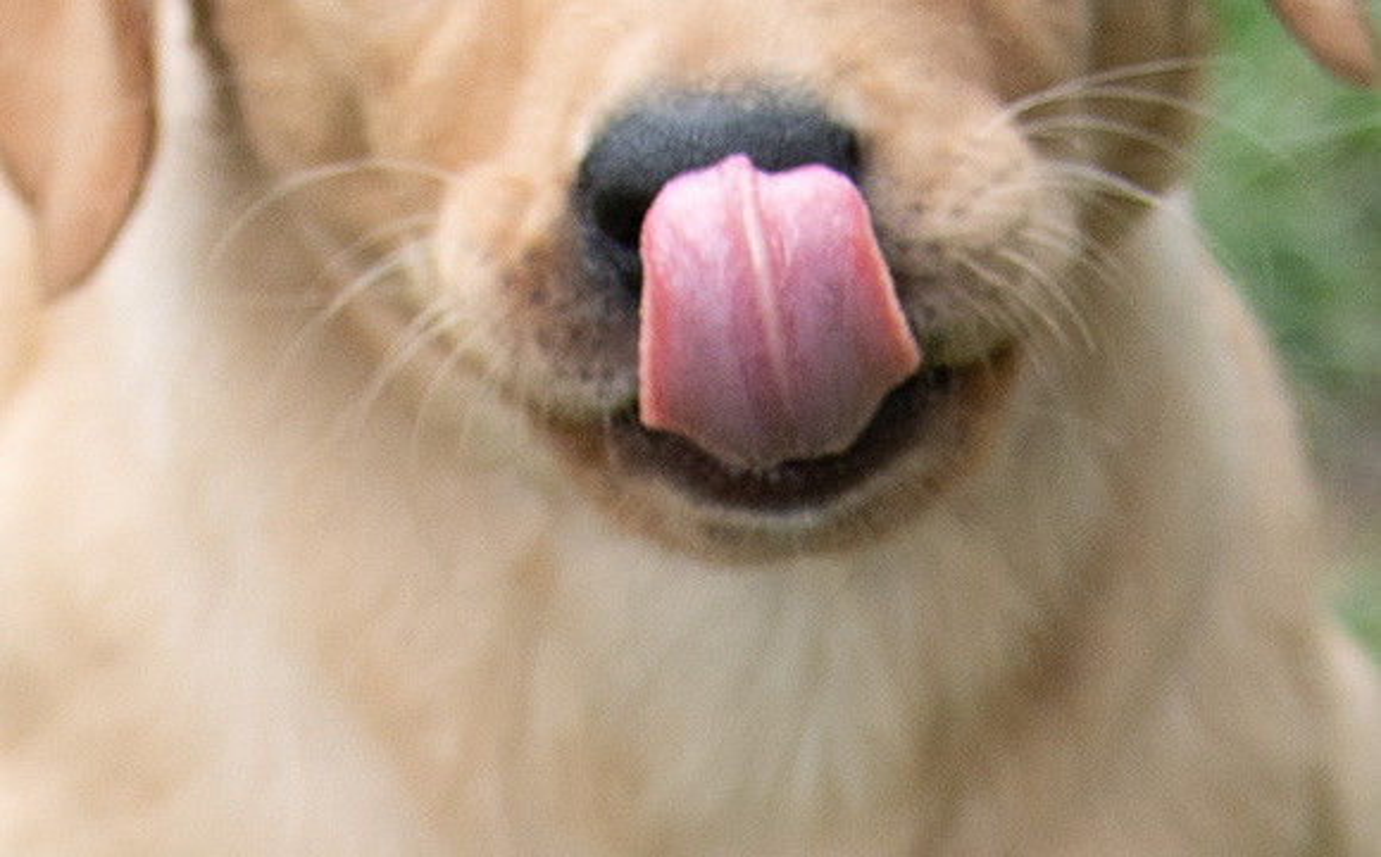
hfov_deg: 3.8
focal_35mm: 555
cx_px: 446
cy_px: 3572
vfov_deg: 2.3
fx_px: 20839
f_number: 2.8
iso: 500
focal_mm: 70
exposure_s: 1/640
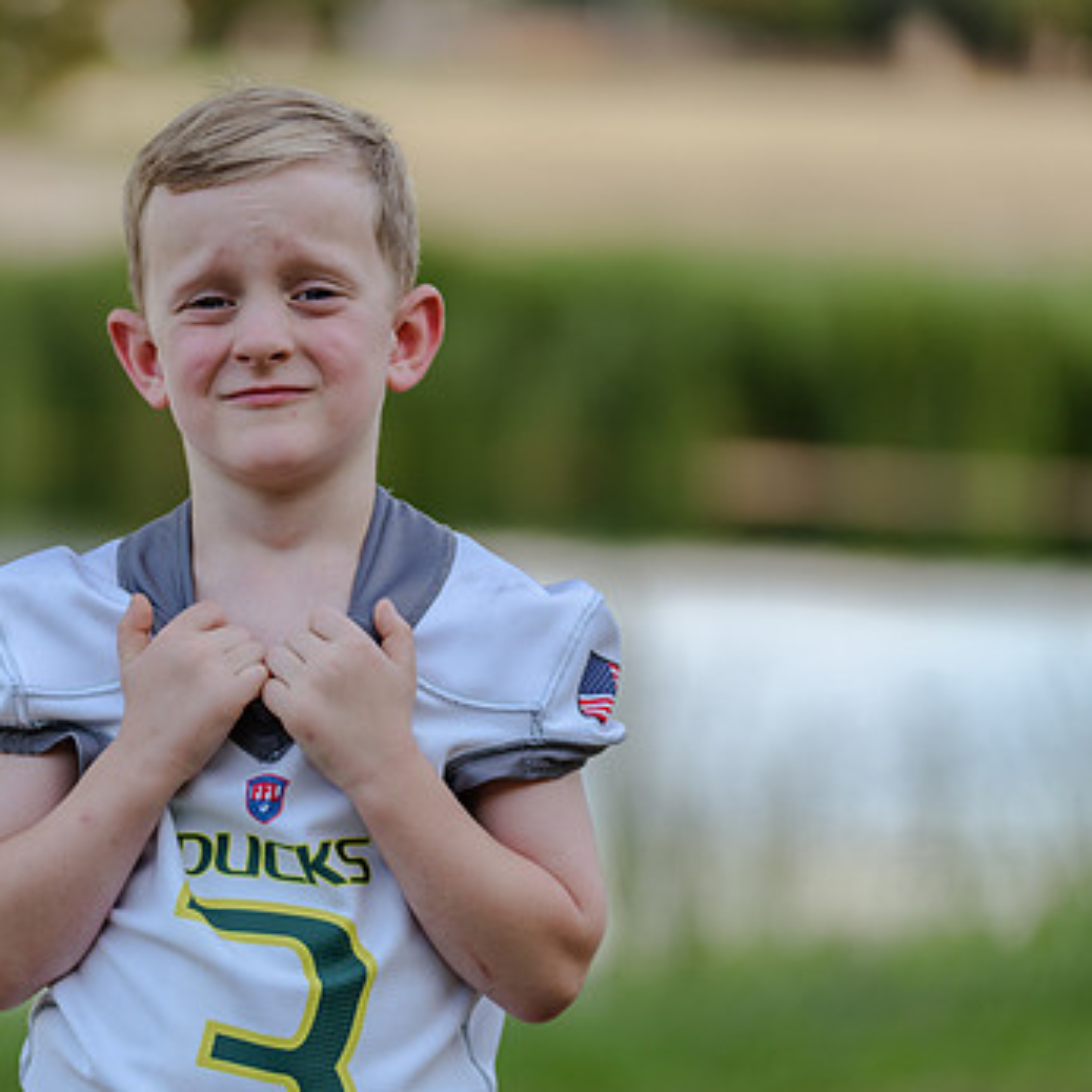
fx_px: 6603
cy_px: 579
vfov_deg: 9.5
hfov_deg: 9.4
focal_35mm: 185
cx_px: 303
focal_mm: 130
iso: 200
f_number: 2.8
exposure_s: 1/320
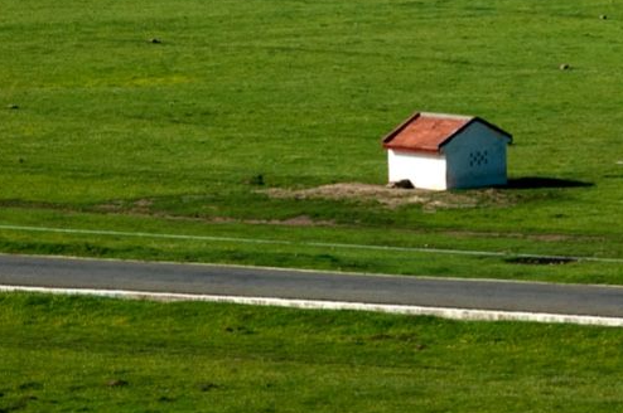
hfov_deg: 7.4
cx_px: 673
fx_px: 4777
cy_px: -57
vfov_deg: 4.9
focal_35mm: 276
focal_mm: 65
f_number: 10
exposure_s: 1/400
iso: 200
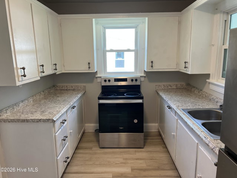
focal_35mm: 26
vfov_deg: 53.1
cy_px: 89
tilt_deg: -11.4
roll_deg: +0.2
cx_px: 118
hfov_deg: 67.3
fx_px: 178
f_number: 1.5
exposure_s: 1/120
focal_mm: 5.7
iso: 100
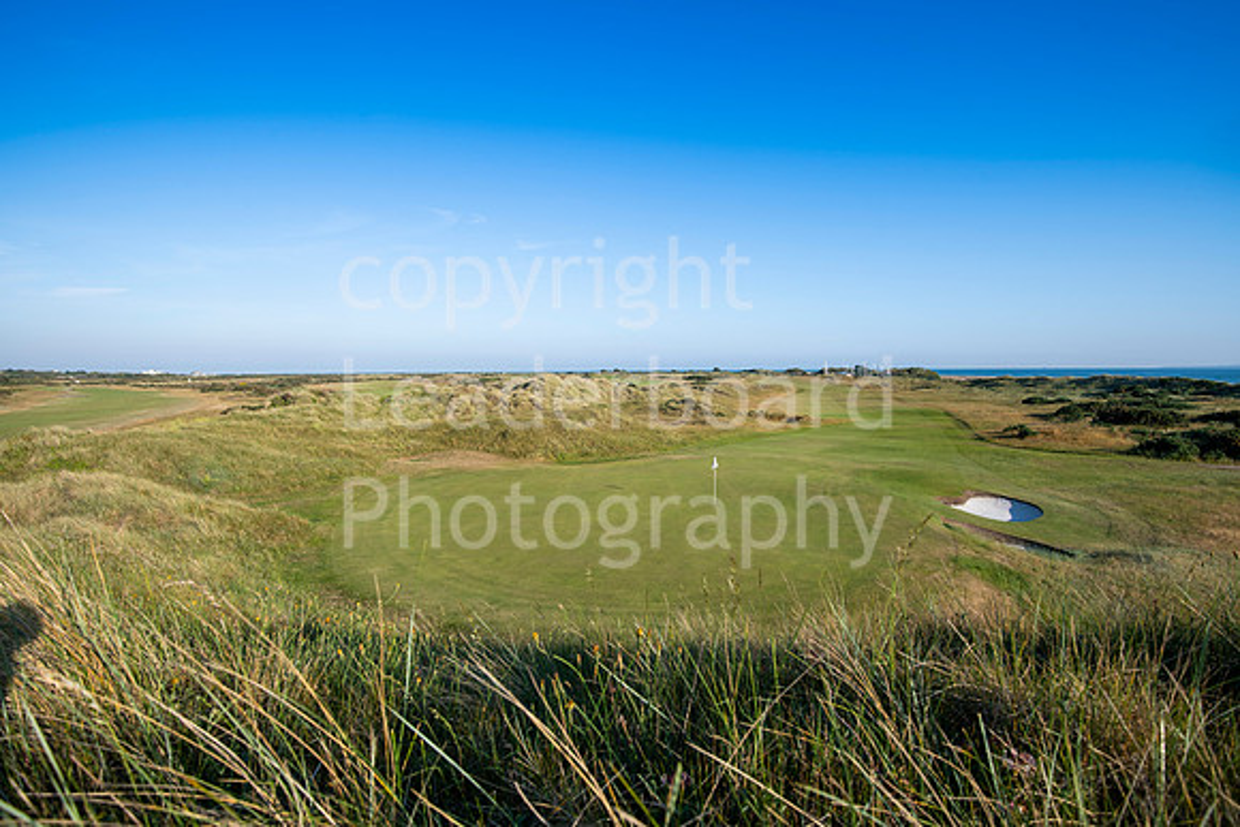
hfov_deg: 90.0
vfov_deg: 67.4
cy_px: 414
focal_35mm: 18
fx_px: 620
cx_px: 620
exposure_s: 1/250
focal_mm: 18
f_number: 7.1
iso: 80
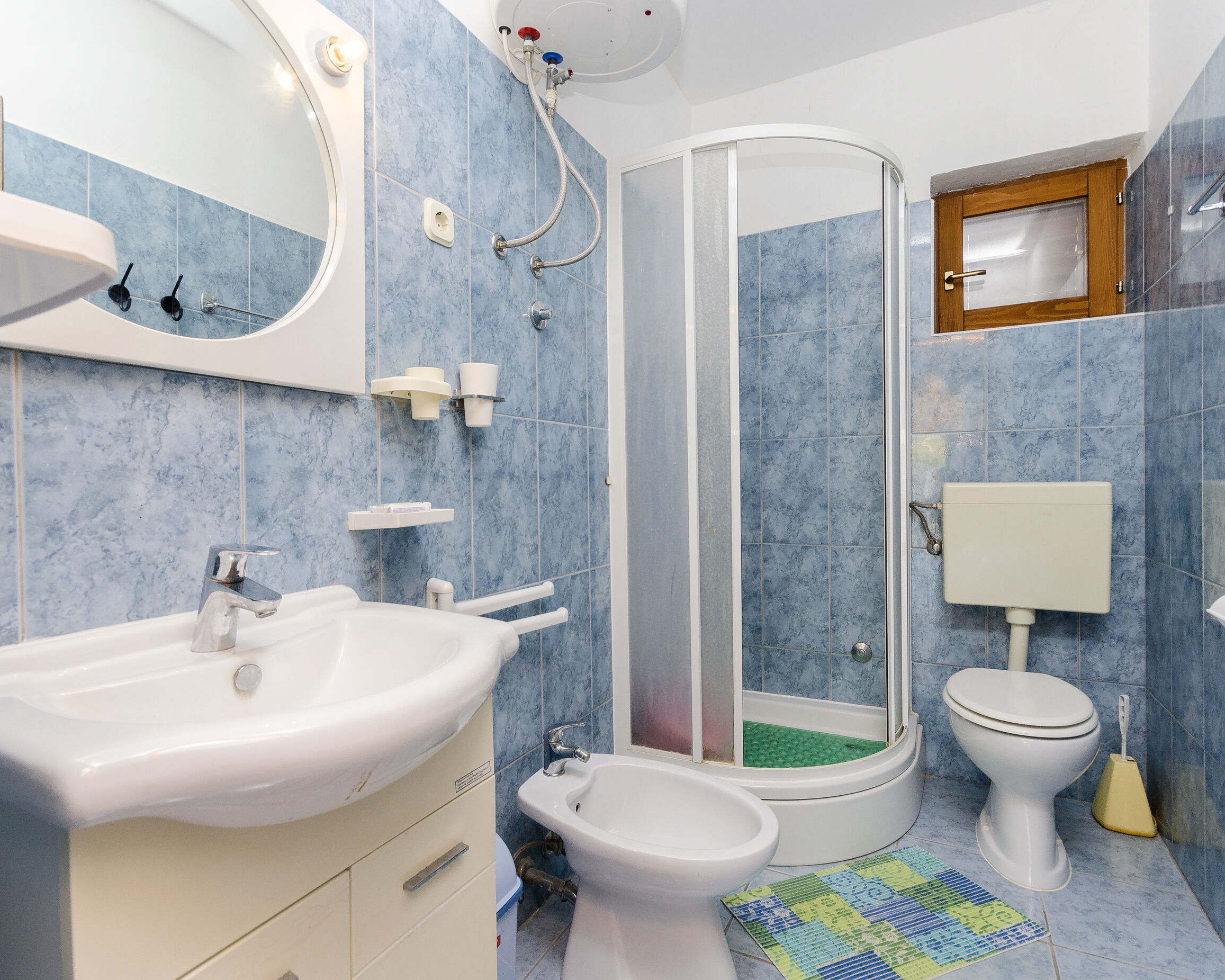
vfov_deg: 77.0
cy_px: 491
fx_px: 616
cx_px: 602
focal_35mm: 17
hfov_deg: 89.6
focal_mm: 10
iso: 100
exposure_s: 1/80
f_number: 8
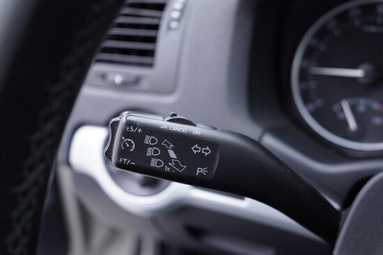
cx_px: 192
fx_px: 383
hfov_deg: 53.1
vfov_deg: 36.9
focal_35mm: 36
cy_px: 128
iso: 250
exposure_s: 1/40
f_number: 2.8
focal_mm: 24
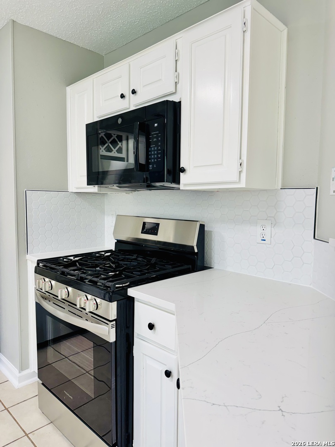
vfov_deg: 71.6
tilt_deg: -5.4
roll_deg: -0.1
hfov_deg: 56.8
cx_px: 168
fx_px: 310
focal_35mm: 24
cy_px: 224
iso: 125
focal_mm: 6.76
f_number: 1.78
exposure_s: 1/120
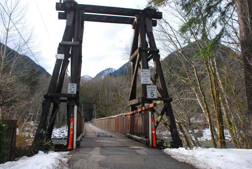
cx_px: 126
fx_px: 231
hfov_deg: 57.2
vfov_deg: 40.0
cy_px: 84
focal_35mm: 33
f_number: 4.5
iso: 250
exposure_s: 1/320
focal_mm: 22
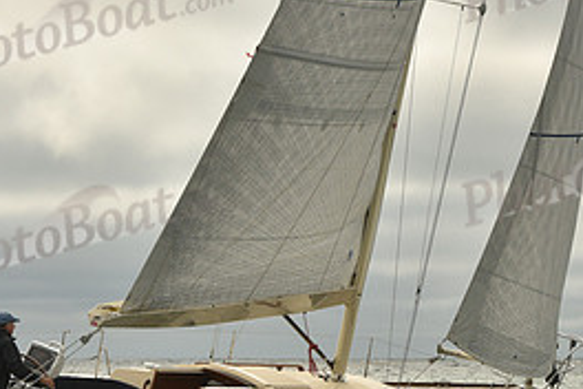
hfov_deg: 8.4
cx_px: 349
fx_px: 3984
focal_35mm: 246
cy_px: 315
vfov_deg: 5.6
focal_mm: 112
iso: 320
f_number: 13
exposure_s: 1/800
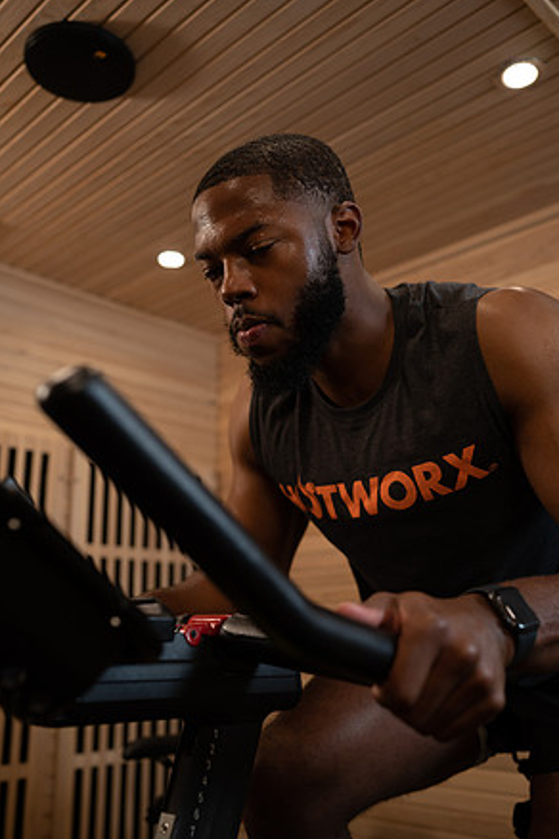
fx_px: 838
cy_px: 423
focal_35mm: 36
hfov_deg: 36.9
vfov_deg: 53.1
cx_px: 285
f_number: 2.8
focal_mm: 35
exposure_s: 1/160
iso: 400
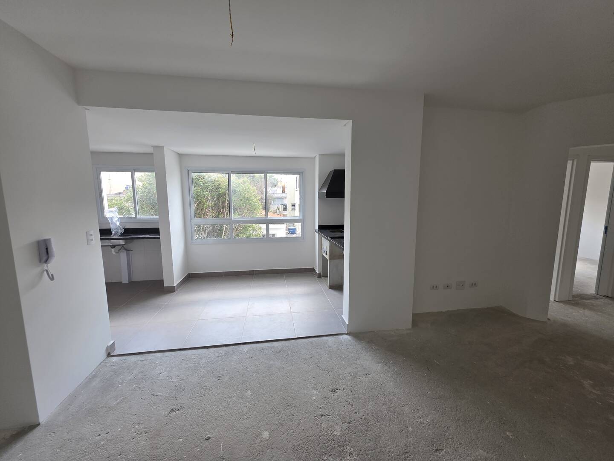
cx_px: 307
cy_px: 230
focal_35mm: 13
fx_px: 231
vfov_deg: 89.9
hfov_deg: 106.2
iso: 40
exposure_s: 1/149
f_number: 1.9
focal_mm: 2.2
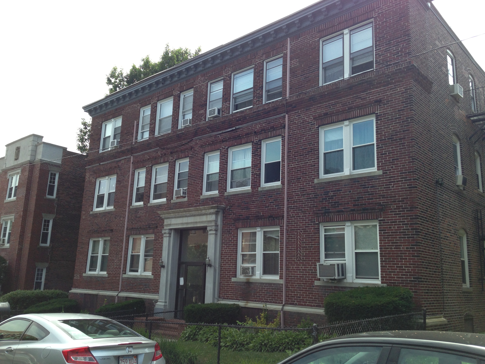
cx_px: 242
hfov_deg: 55.4
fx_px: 462
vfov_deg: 42.9
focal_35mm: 33
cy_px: 182
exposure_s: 1/713
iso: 64
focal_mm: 4.13
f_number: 2.4
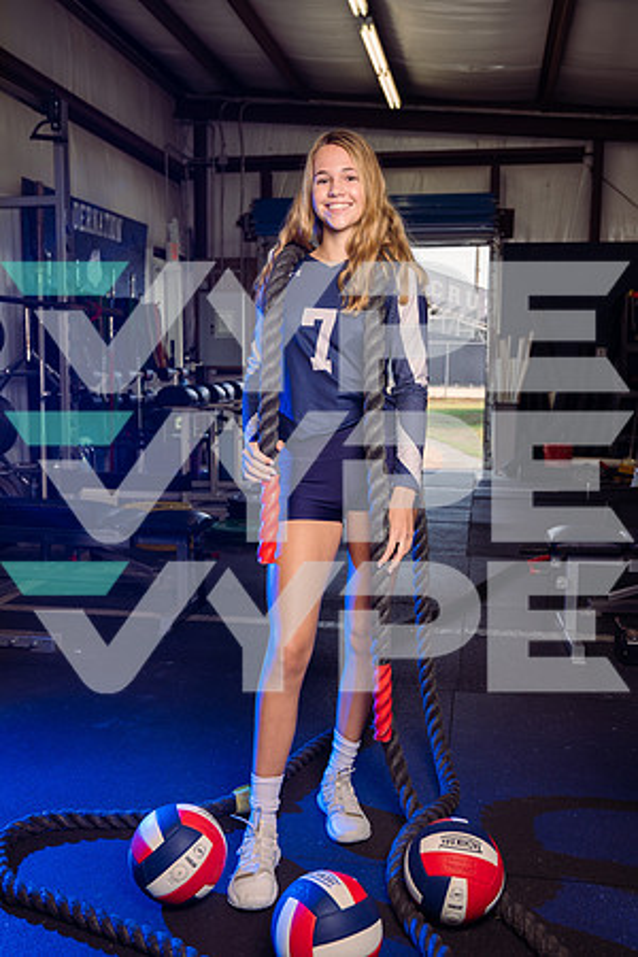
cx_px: 319
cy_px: 478
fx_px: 957
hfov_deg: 36.9
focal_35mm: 36
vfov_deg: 53.1
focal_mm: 36
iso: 320
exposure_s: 1/250
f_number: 5
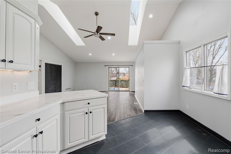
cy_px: 77
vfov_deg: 73.7
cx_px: 116
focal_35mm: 16
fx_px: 103
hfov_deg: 96.8
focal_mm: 10.8
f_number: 8
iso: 500
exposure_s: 1/30
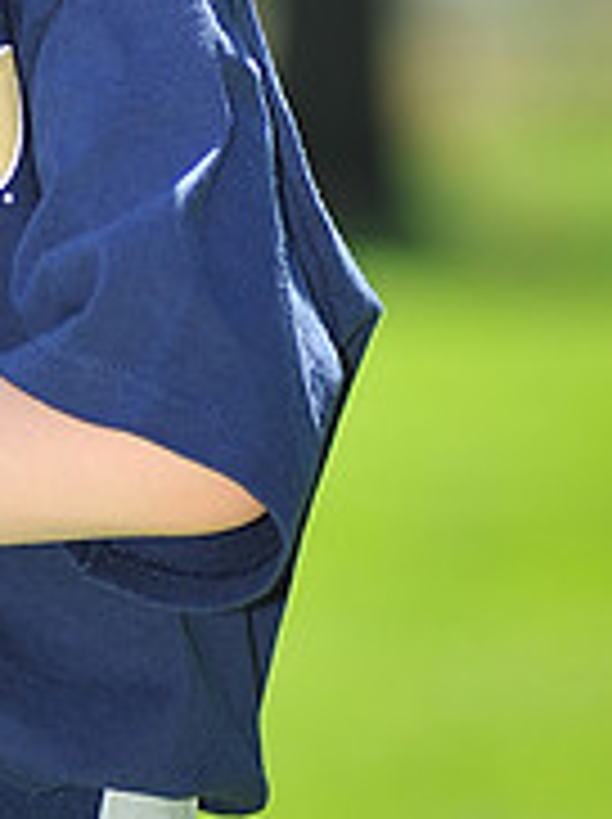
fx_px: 13043
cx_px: -220
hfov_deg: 2.7
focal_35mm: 552
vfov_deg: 3.6
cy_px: -270
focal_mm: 180
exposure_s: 1/640
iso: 200
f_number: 4.5
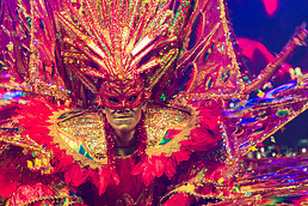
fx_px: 3080
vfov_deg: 3.8
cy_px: 96
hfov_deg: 5.7
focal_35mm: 360
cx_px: 137
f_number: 5.6
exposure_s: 1/320
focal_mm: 160
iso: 2500
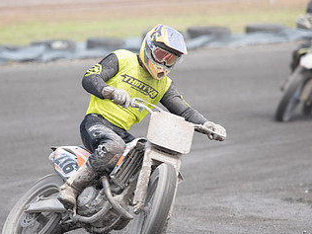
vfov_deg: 1.4
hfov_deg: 1.9
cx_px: 132
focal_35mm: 1058
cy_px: 145
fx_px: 9536
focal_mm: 600
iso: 200
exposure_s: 1/250
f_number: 7.1
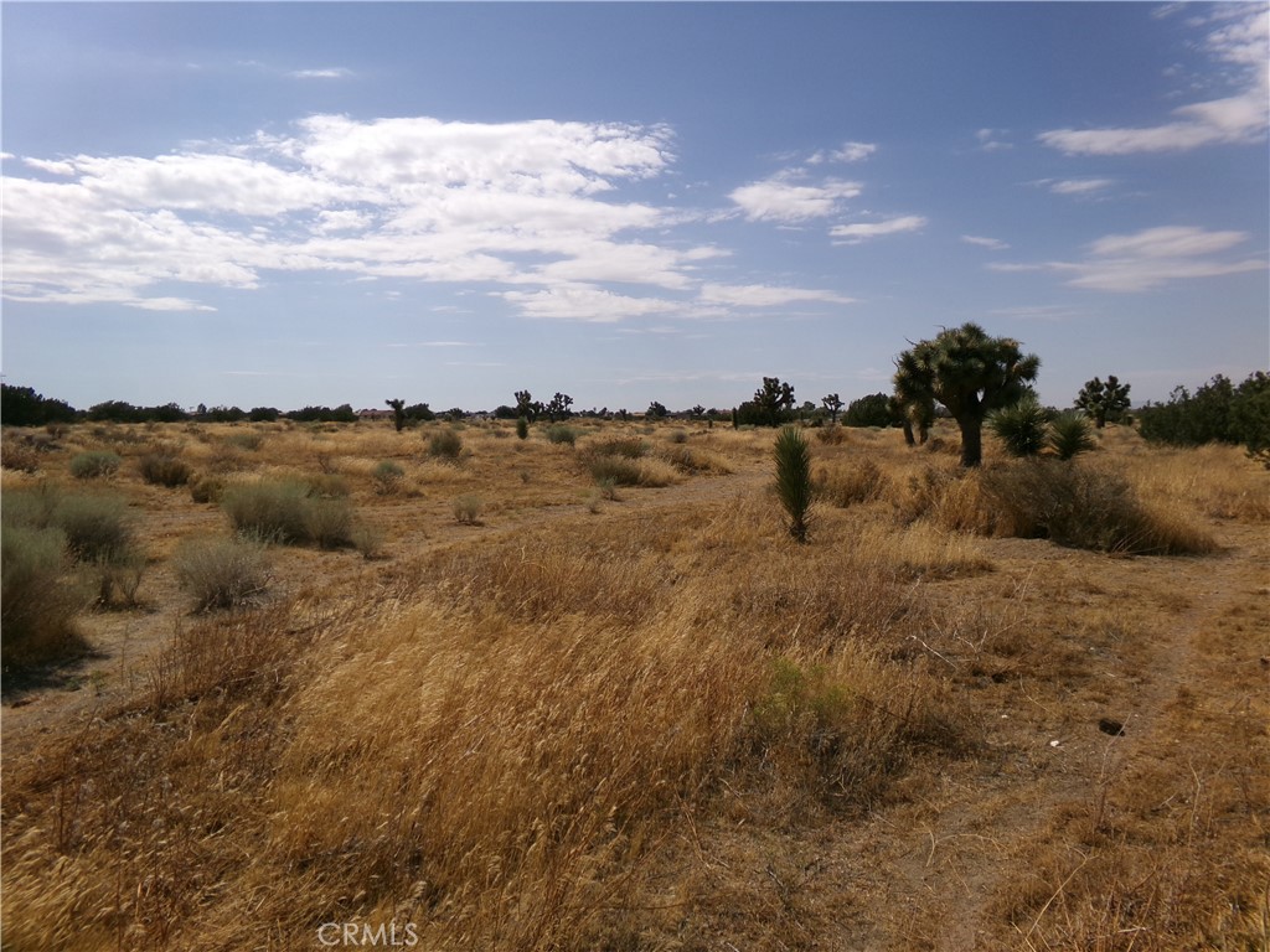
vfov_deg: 56.8
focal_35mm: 24
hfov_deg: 71.6
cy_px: 476
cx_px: 635
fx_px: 881
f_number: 11.07
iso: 100
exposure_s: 1/250
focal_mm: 4.3
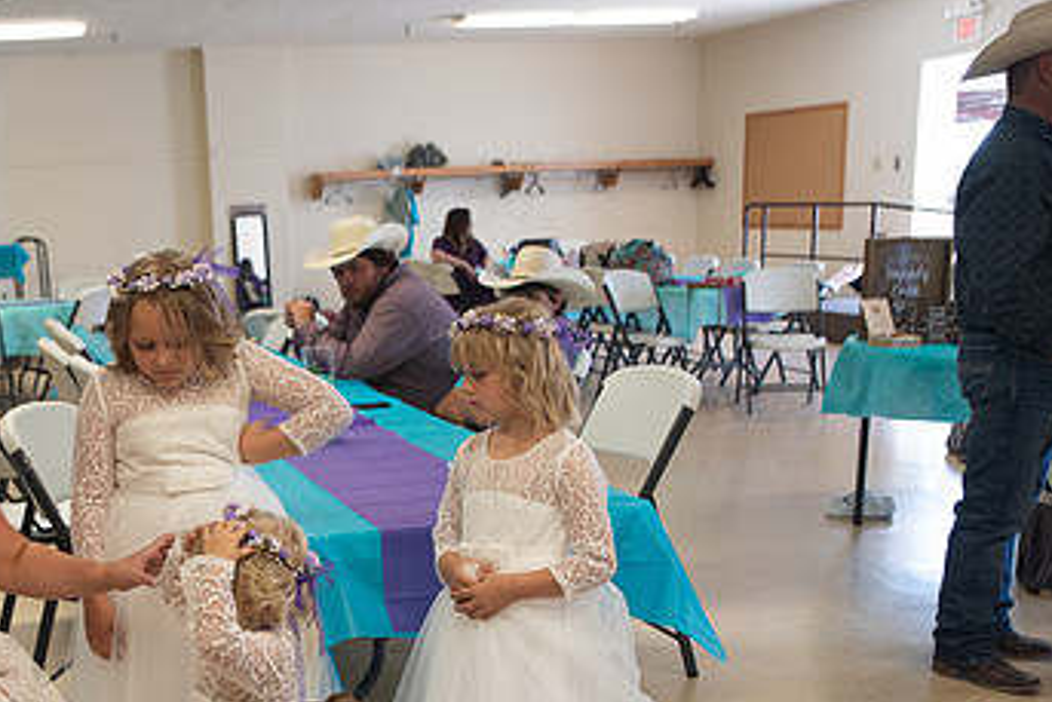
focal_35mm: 49
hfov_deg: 39.0
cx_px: 236
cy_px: 563
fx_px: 1432
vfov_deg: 27.0
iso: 400
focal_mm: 29
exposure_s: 1/125
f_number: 3.5
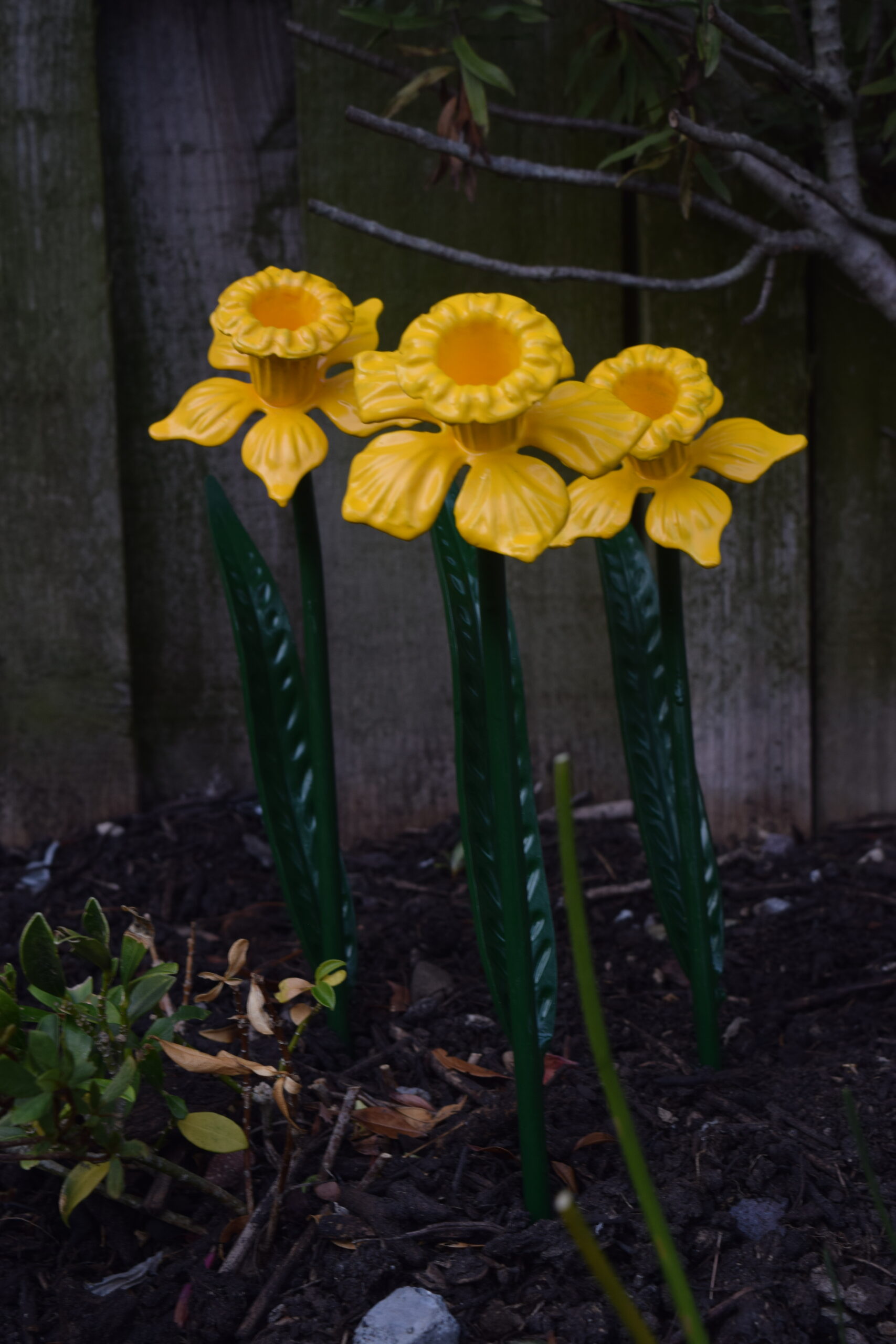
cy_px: 672
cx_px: 448
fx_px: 2240
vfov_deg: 33.4
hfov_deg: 22.6
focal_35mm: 60
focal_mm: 40
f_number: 8
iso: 250
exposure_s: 1/30
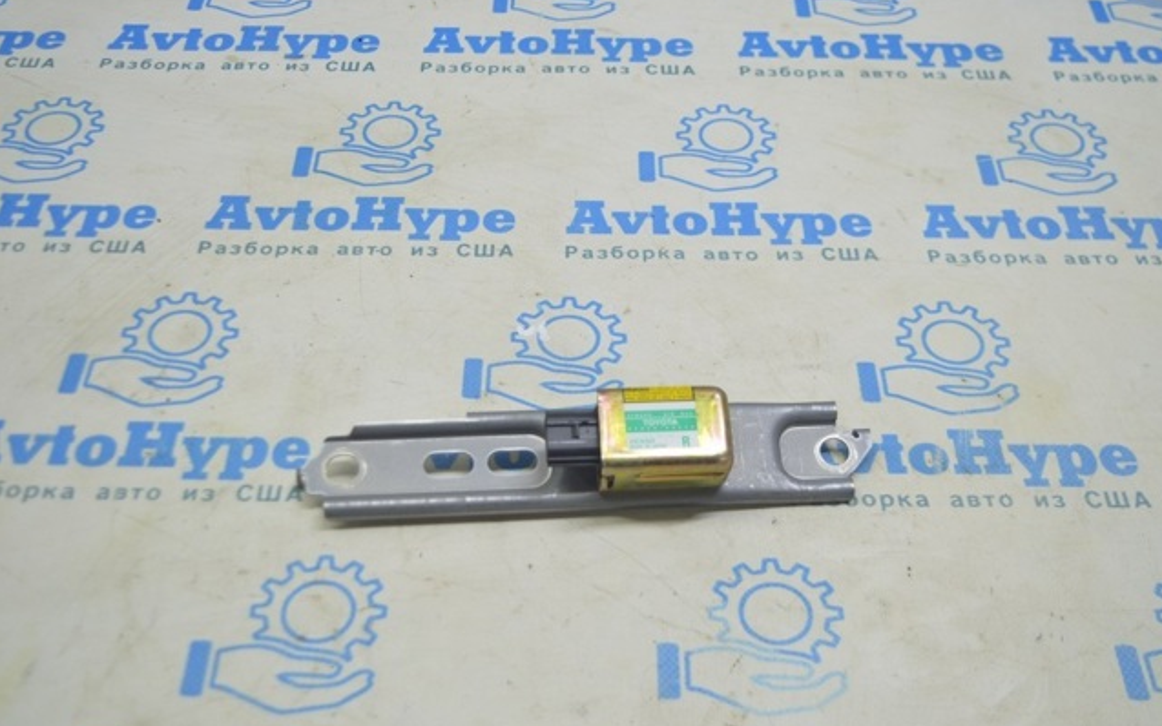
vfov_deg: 28.9
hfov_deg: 44.8
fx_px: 1409
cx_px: 582
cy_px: 364
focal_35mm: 45
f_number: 4.2
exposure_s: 1/50
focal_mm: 29
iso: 400
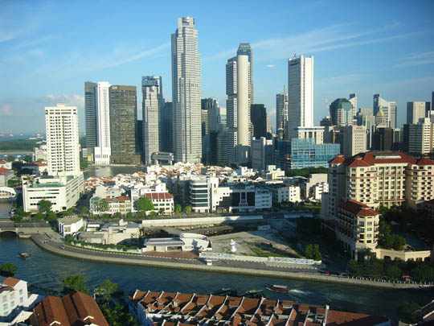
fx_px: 439
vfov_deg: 40.7
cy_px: 163
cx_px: 217
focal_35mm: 35
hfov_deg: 52.6
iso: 50
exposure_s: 1/200
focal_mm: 5.8
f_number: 2.8
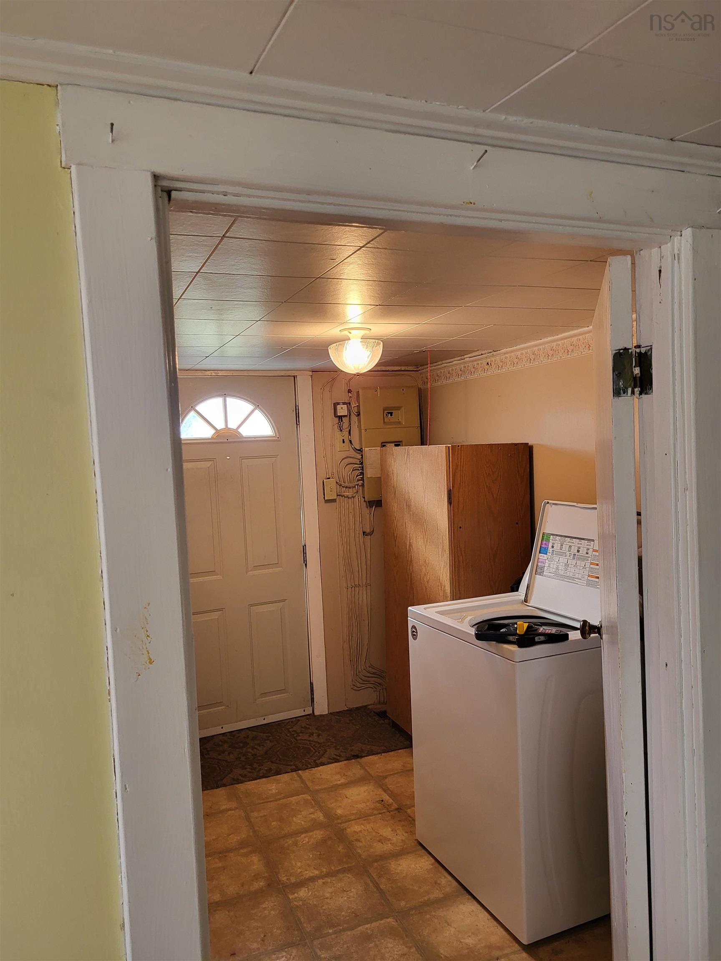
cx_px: 360
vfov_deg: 67.3
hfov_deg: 53.1
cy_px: 480
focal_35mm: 26
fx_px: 722
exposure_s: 1/60
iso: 160
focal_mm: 5.4
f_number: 1.8
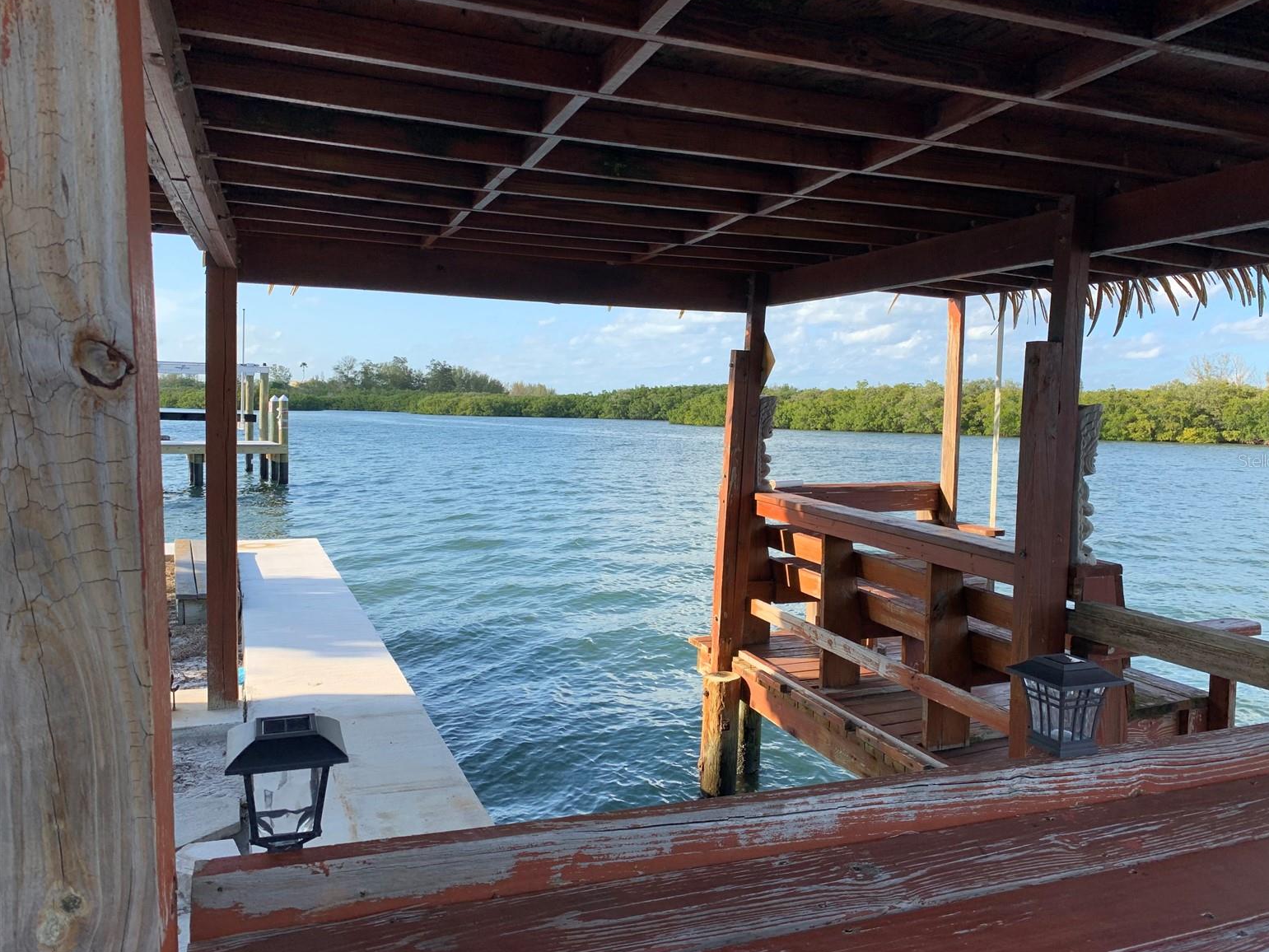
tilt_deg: -5.1
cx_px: 657
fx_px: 990
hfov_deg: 65.3
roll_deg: -1.0
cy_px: 460
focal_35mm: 27
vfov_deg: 51.4
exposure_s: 1/849
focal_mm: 4.25
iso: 25
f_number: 1.8
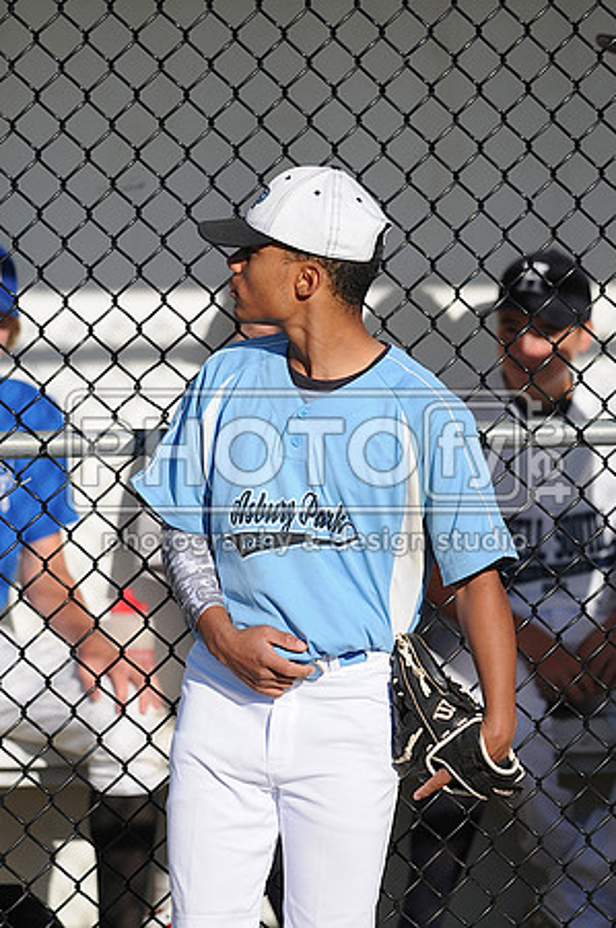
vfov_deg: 4.6
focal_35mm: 450
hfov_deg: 3.0
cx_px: 308
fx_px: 11576
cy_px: 464
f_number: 4
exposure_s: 1/2000
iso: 200
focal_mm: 300
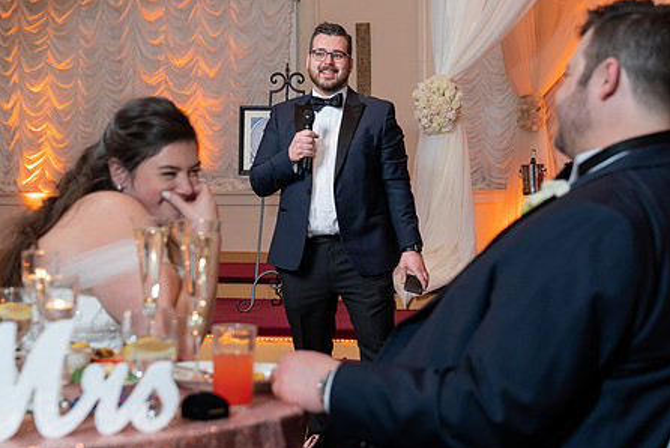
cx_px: 388
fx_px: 1210
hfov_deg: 30.9
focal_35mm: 65
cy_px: 253
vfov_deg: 20.9
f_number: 4
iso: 2000
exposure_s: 1/100
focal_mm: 48
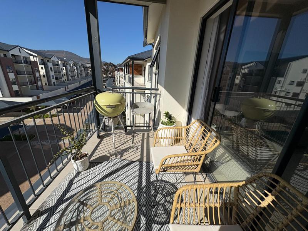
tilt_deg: -16.8
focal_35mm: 14
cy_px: 116
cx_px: 154
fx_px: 125
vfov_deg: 85.7
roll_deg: -0.7
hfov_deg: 102.1
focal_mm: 2.22
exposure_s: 1/4367
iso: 50
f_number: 2.2
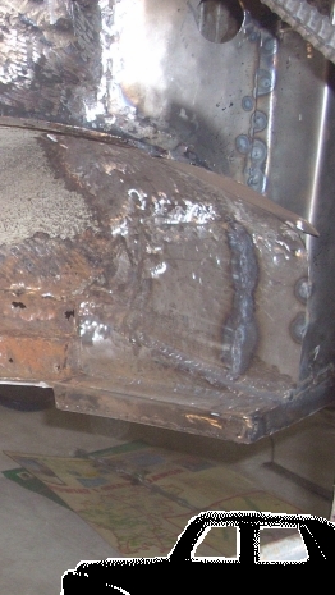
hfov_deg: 17.7
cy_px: 309
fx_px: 1025
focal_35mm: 65
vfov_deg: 32.3
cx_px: -60
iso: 200
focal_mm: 6.2
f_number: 2.8
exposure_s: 1/60
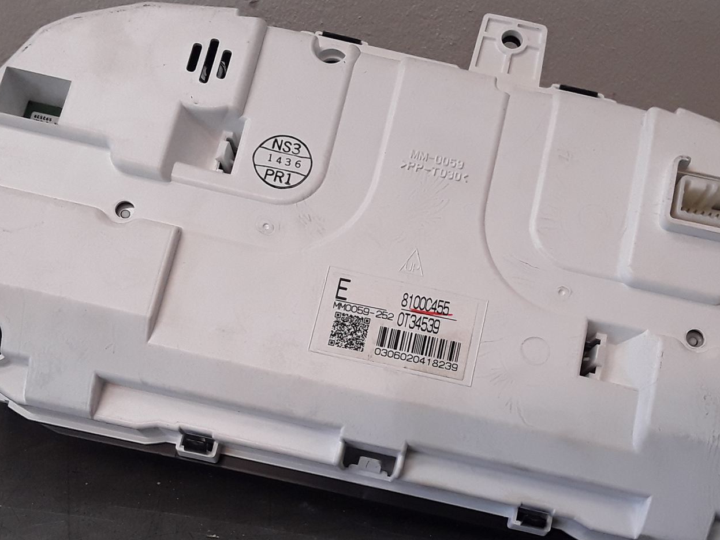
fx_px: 957
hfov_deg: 41.2
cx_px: 411
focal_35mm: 46
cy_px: 387
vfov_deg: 31.1
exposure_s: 1/328
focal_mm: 2.91
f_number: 1.9
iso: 100
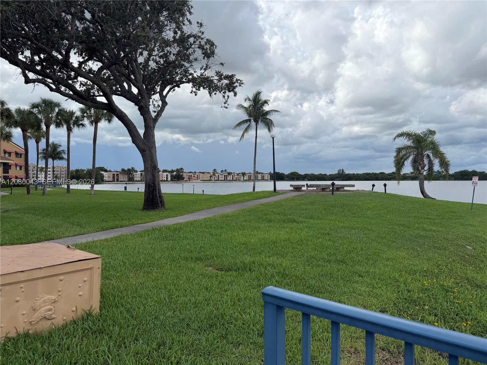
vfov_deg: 56.8
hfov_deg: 71.6
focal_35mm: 24
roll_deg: +0.8
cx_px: 244
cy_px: 182
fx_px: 338
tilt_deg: -0.7
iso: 80
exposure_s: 1/4975
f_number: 1.78
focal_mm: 6.76
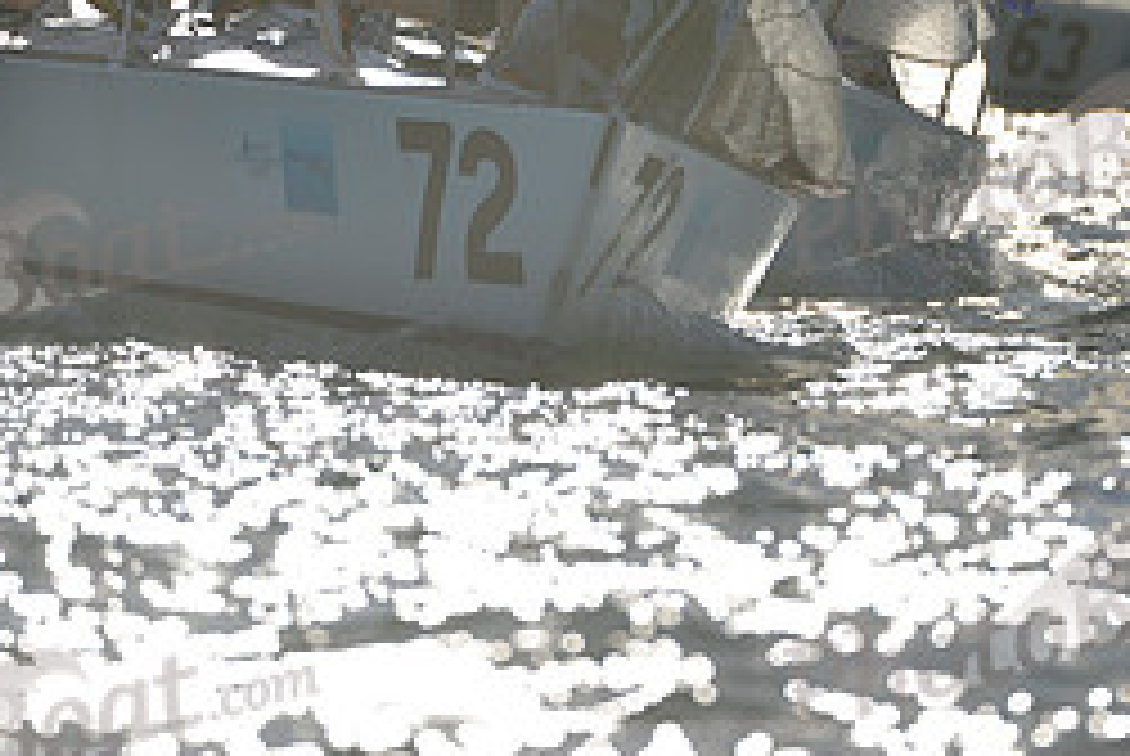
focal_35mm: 924
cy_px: -11
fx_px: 29037
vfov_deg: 1.5
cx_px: 554
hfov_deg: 2.2
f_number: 4
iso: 200
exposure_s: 1/6400
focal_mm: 400
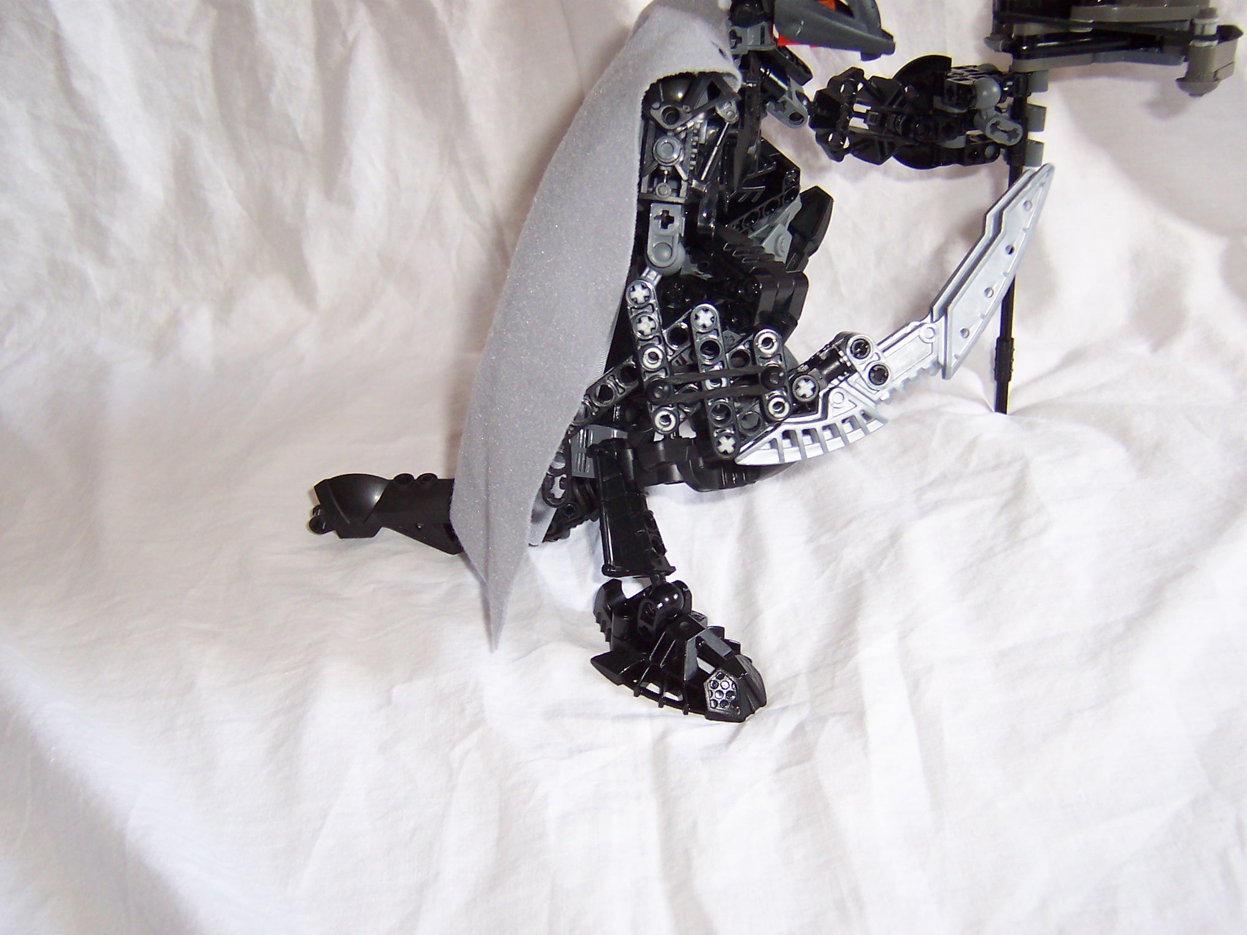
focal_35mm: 36
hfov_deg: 51.4
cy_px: 468
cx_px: 624
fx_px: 1297
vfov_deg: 39.7
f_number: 2.8
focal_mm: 5.6
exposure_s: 1/60
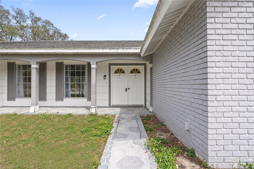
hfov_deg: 93.3
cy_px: 84
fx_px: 120
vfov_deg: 70.5
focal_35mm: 17
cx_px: 127
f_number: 8
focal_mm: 17
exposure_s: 1/13
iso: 100
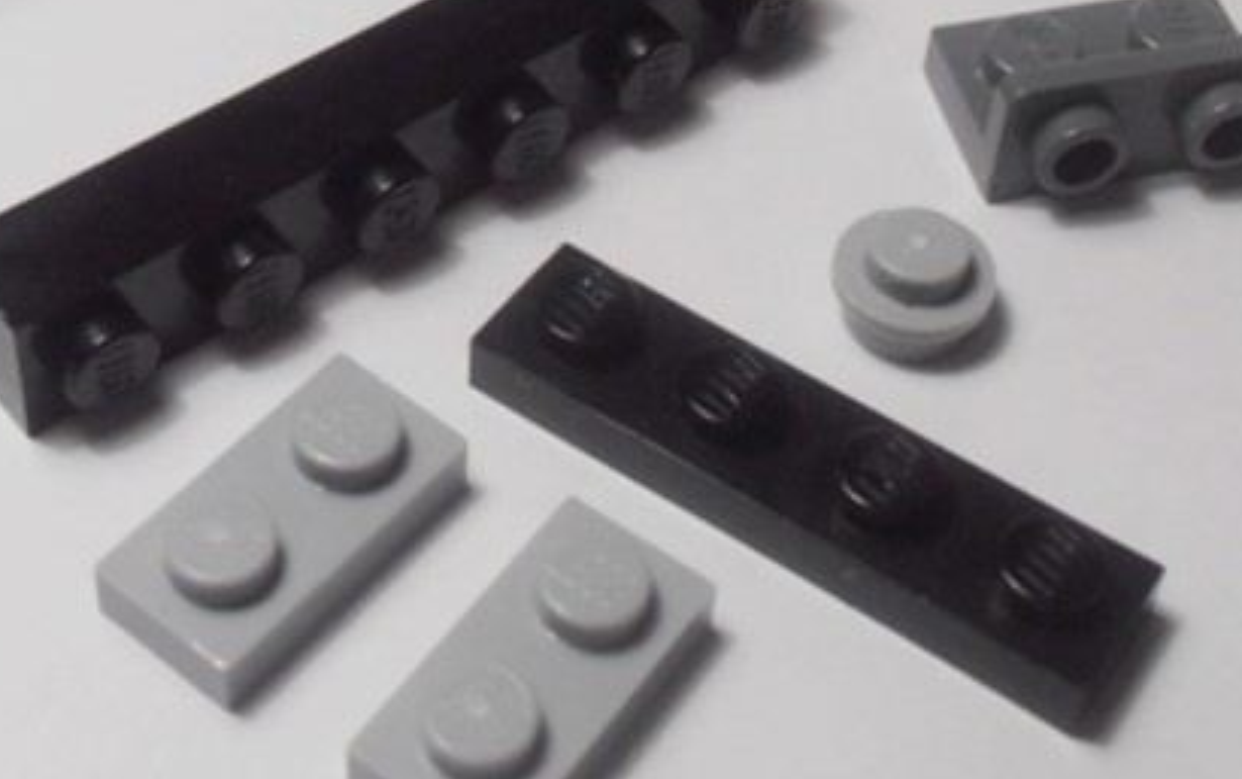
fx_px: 2913
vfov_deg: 15.0
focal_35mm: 86
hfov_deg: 24.0
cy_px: 59
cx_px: 494
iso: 80
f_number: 3.9
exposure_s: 1/60
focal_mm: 6.61
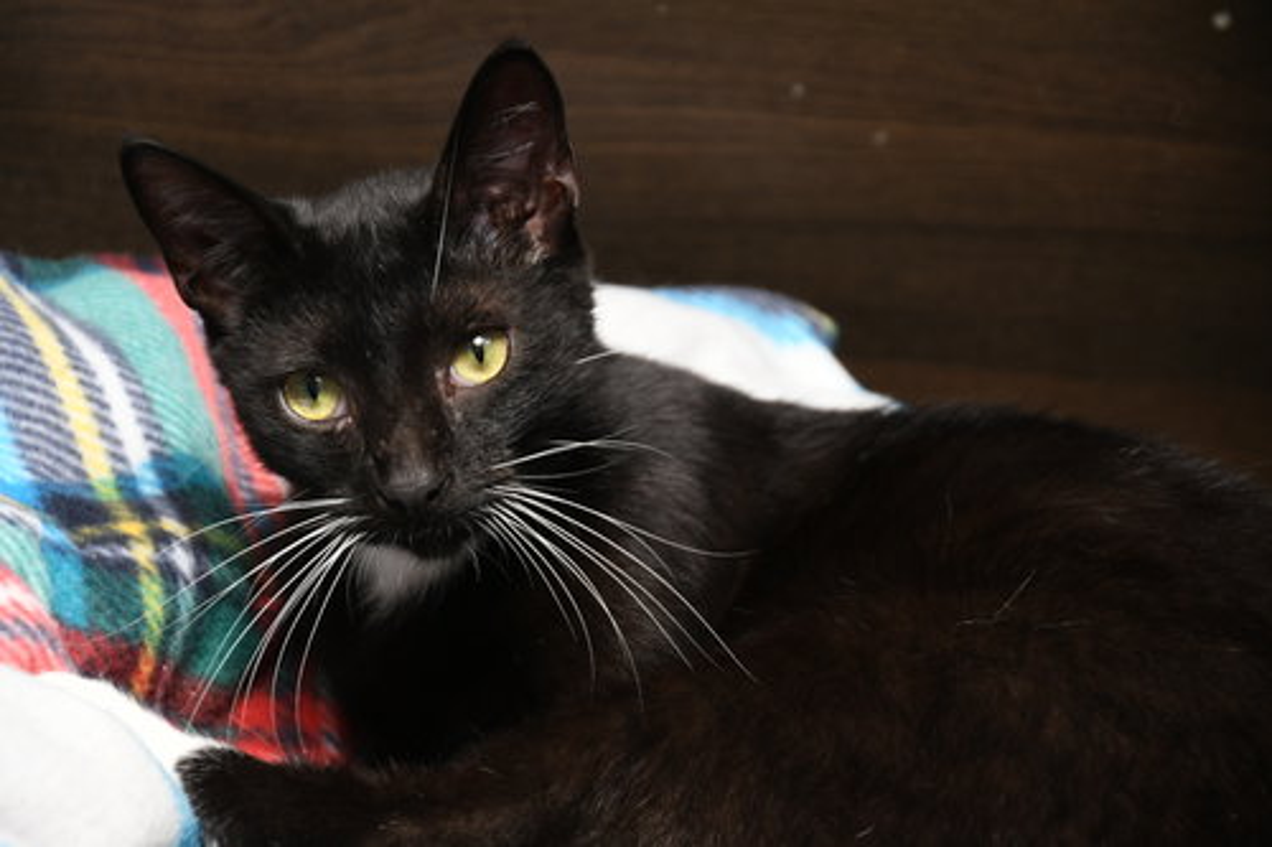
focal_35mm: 165
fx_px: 5828
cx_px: 636
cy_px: 424
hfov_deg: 12.5
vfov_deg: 8.3
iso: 800
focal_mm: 110
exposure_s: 1/125
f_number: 6
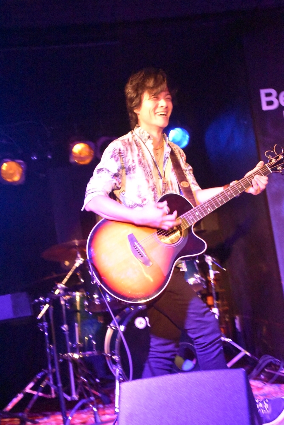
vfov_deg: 37.8
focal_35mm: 52
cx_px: 142
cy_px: 212
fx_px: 620
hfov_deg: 25.8
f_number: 4.5
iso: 12800
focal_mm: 35
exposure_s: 1/40
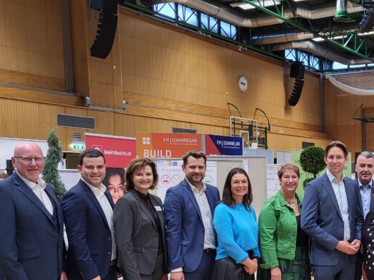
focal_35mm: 52
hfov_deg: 34.6
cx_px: 343
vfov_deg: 27.4
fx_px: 562
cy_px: 230
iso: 200
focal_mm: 5.4
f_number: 1.8
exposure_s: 1/100
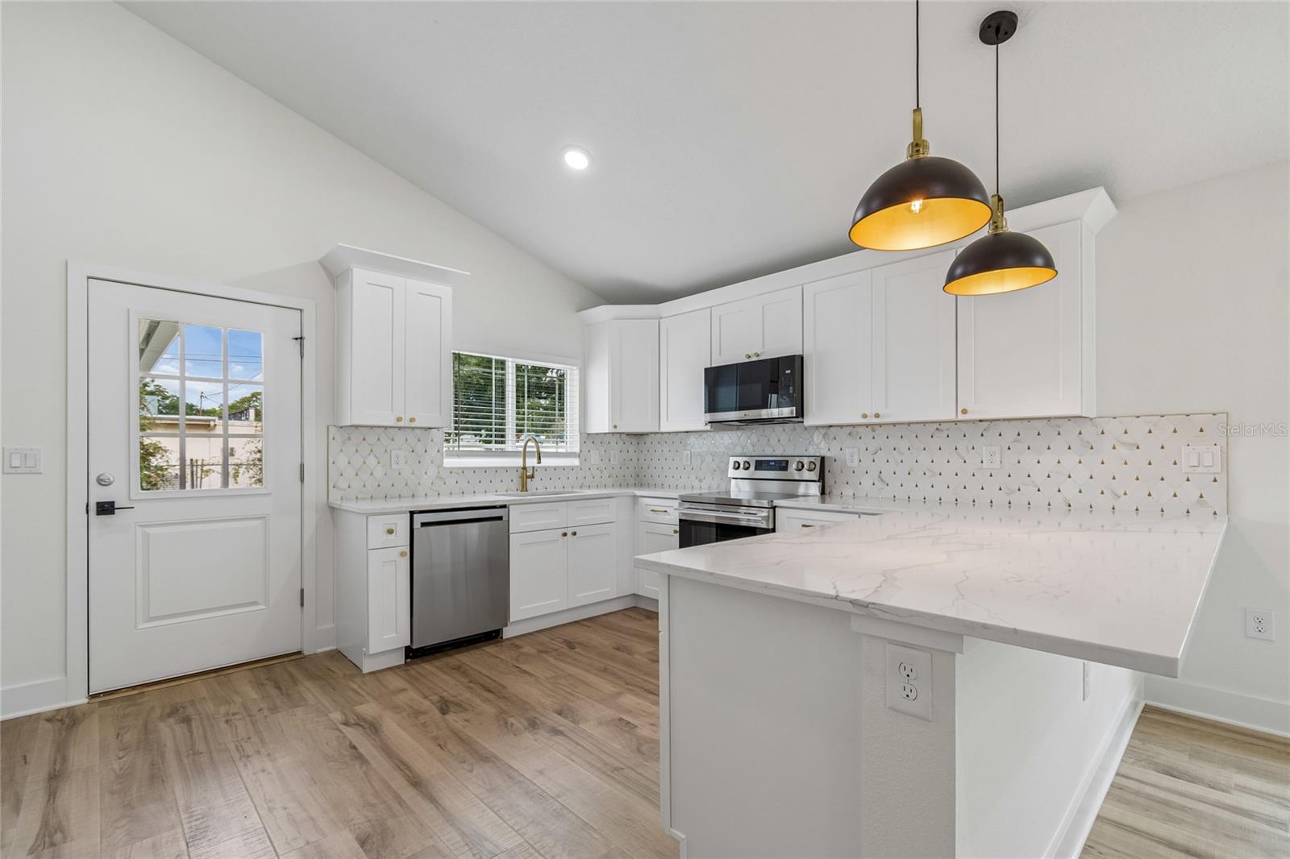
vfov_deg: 77.3
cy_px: 430
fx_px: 537
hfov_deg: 100.4
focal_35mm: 15
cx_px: 645
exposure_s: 1/60
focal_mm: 10
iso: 100
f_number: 4.5
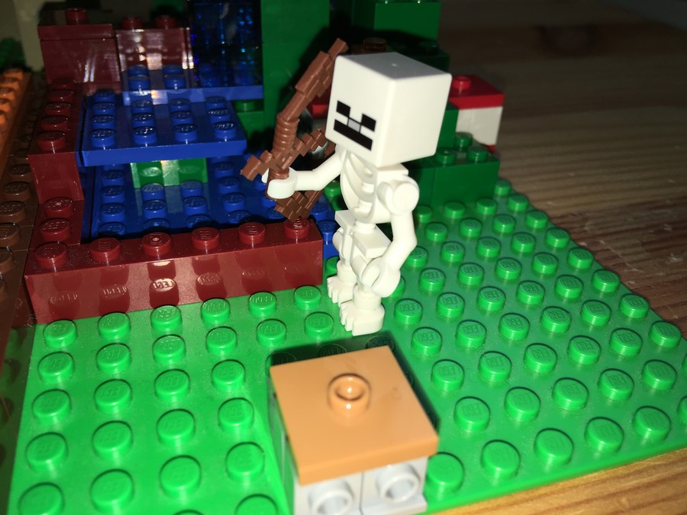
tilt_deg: -34.3
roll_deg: -3.3
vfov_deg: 48.2
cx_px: 344
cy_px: 258
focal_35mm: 29
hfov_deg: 61.7
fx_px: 576
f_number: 2.2
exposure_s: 1/329
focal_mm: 4.15
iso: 25
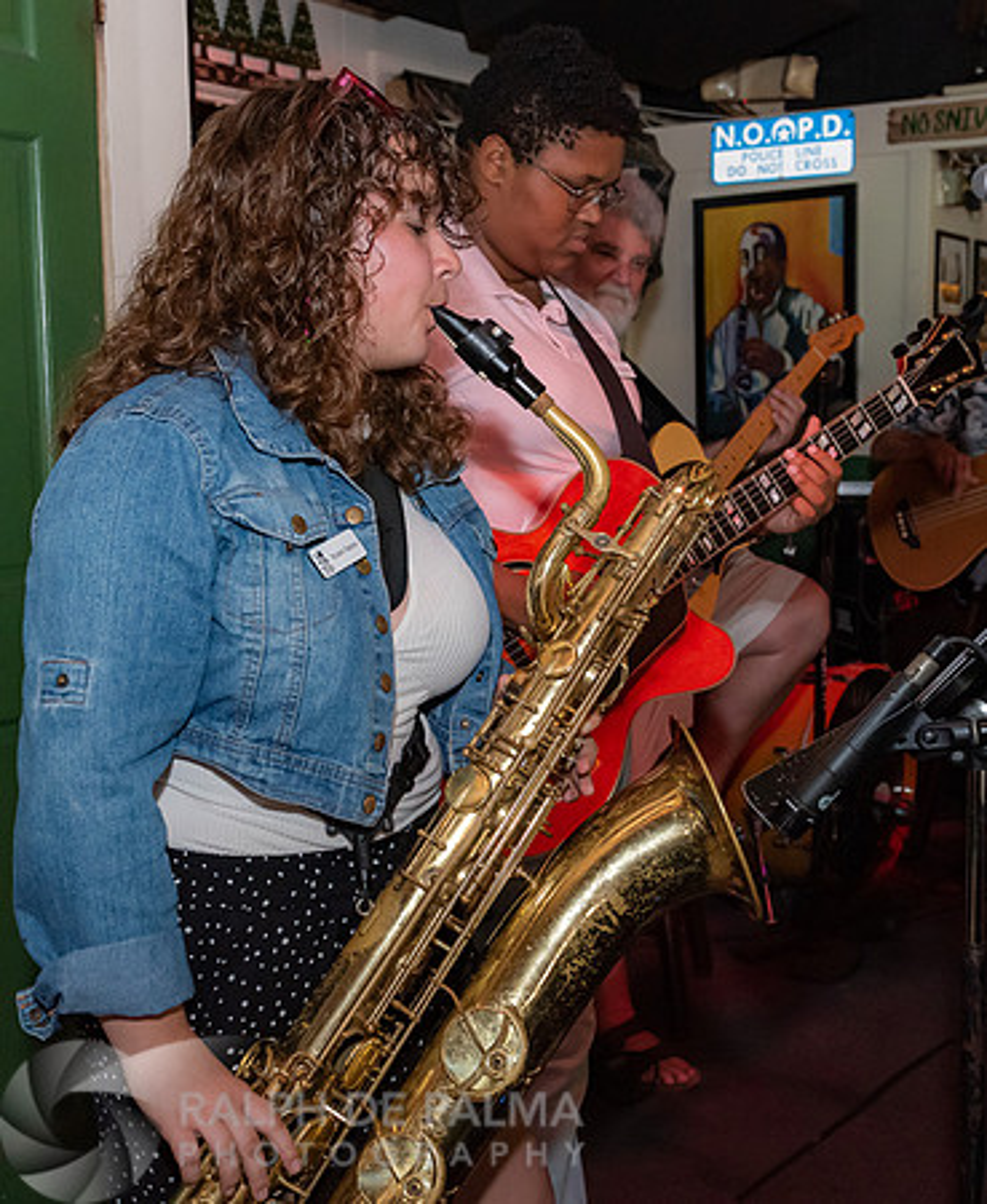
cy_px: 649
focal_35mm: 49
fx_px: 1758
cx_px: 474
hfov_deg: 31.4
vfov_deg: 37.8
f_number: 5.6
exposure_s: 1/160
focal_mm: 27
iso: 1600
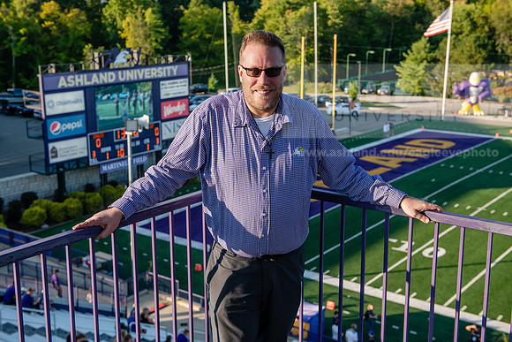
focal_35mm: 50
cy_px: 171
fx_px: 711
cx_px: 256
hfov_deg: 39.6
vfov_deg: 27.0
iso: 250
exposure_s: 1/640
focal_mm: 50
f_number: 5
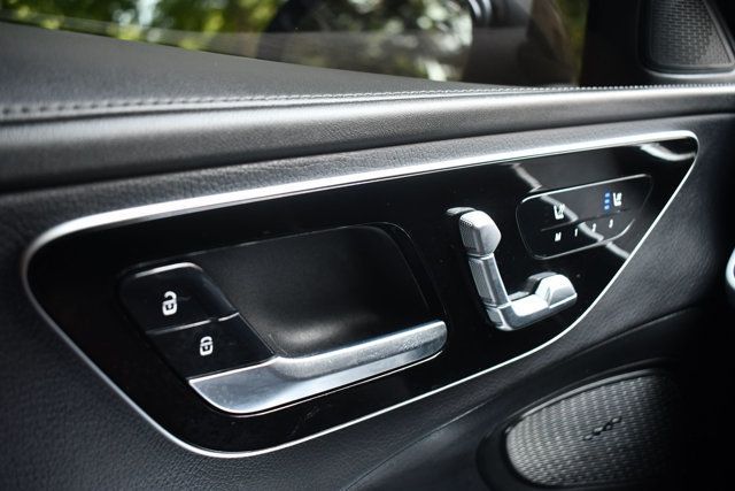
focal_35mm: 34
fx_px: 694
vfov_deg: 38.9
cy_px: 246
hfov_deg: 55.8
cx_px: 368
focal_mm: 23
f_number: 3.8
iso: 800
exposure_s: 1/125
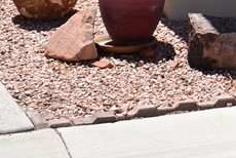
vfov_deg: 9.8
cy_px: -186
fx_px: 834
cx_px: 393
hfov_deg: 14.6
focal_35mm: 127
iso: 200
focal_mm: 18
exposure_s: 1/400
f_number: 10
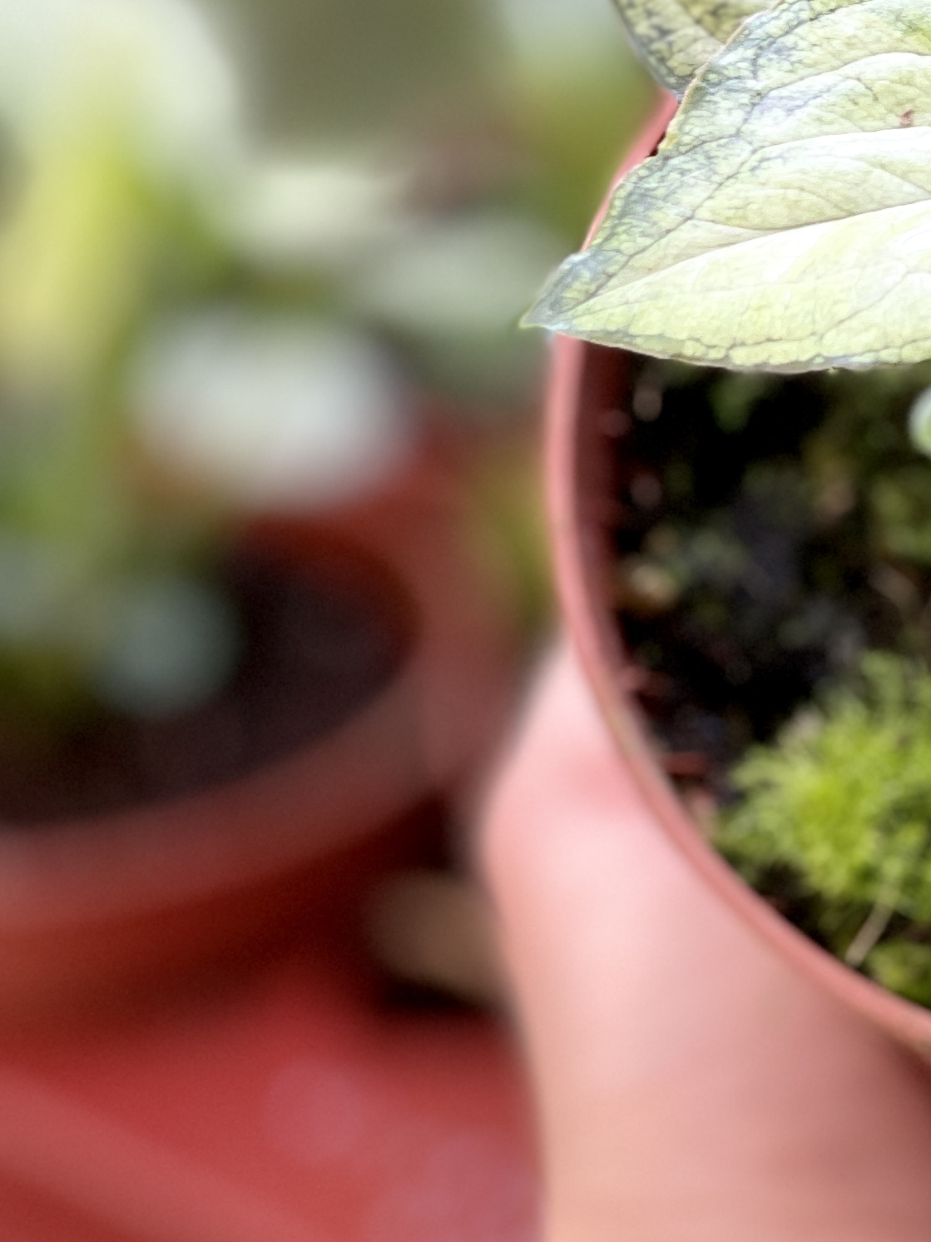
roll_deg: -0.2
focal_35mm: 173
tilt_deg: -35.0
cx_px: 1241
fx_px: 6204
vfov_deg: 11.4
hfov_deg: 8.5
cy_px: 517
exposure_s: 1/121
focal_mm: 7.5
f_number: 2.2
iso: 40
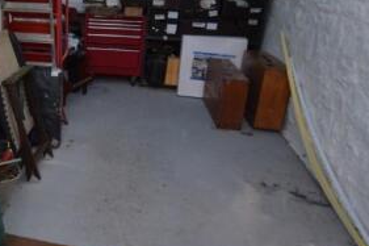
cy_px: 69
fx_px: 359
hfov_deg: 48.3
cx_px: 32
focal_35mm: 35
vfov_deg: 37.1
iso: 400
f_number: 6.3
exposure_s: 1/160
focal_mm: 10
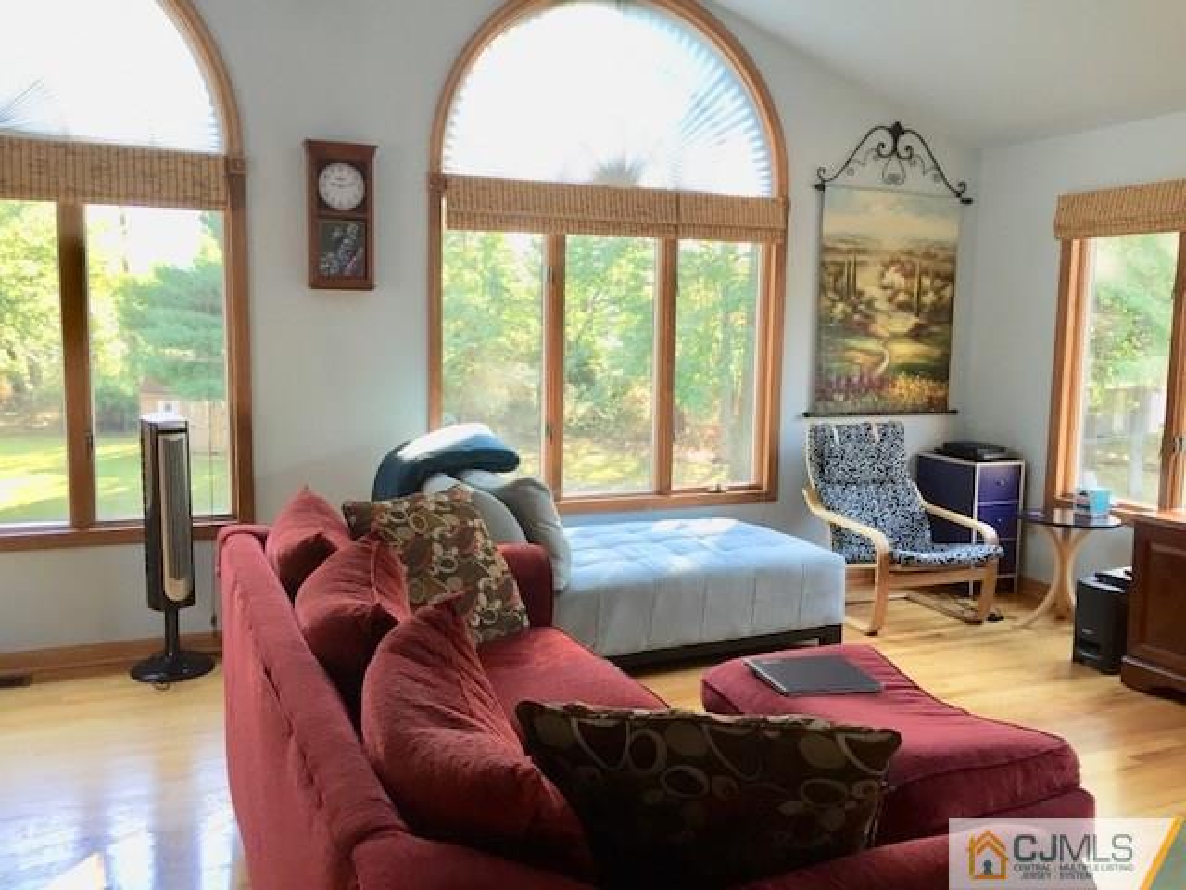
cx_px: 593
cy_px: 445
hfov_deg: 61.7
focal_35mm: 29
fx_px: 994
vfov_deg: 48.2
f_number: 2.2
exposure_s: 1/30
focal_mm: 4.15
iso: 32
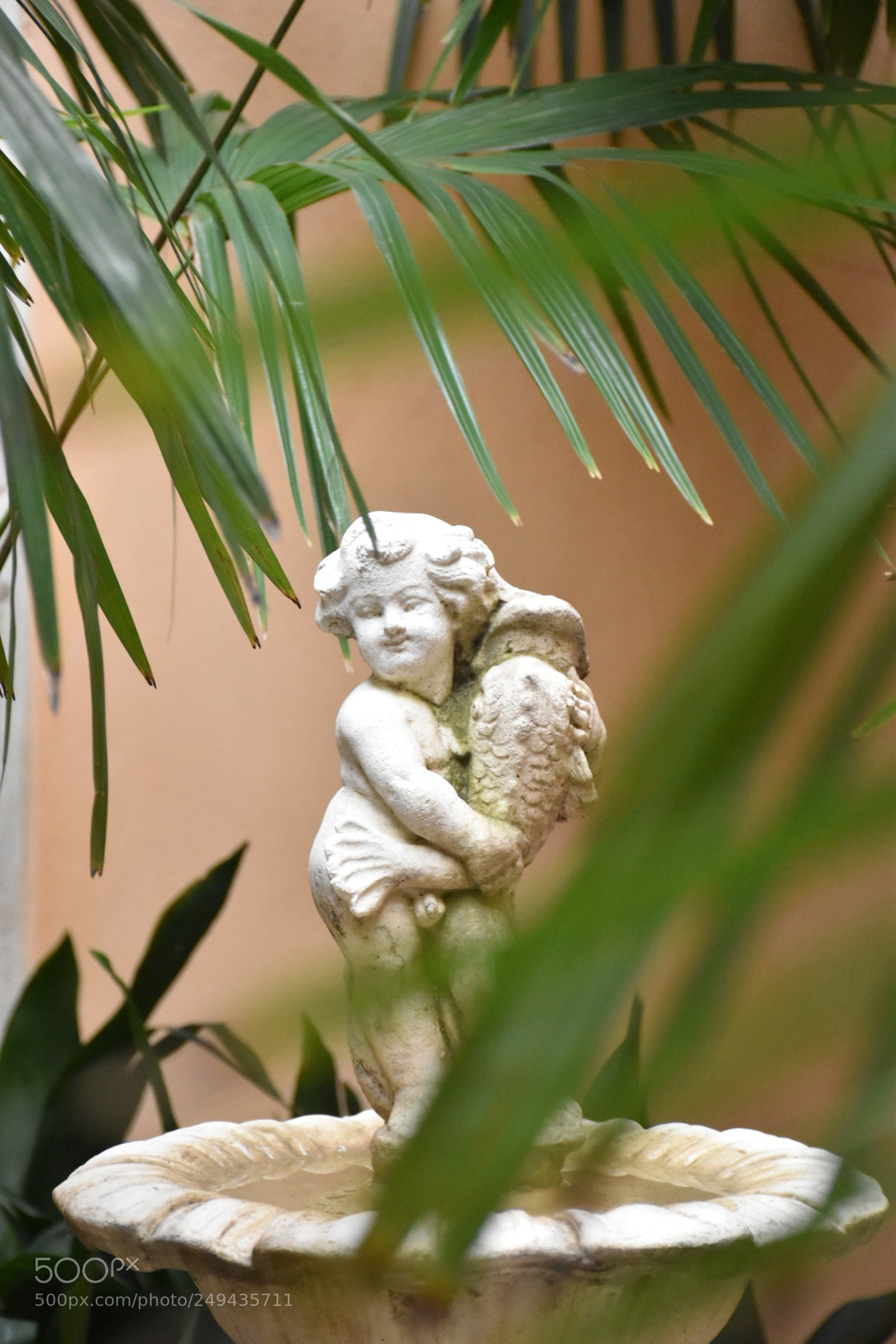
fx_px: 3920
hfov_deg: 13.0
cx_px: 448
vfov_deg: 19.5
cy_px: 672
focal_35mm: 105
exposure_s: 1/160
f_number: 5.6
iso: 4000
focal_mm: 70
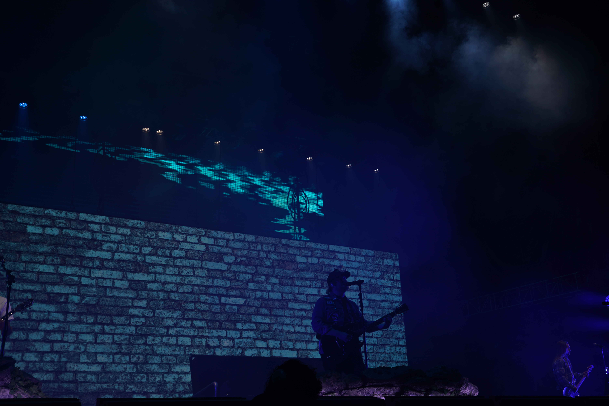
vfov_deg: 34.2
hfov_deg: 49.6
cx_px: 304
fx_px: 660
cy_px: 203
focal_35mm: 39
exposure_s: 1/100
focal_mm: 39
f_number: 6.3
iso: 100
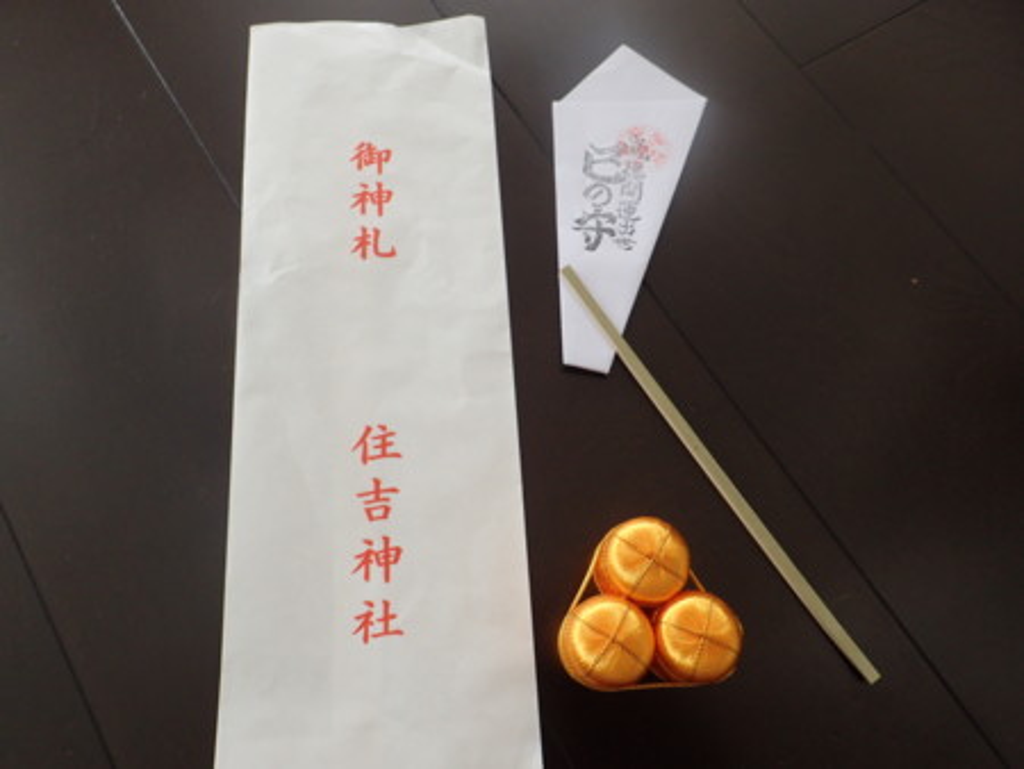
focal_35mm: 25
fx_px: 740
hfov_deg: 69.4
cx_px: 512
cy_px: 384
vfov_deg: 54.9
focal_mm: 4.5
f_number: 2.8
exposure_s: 1/80
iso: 200
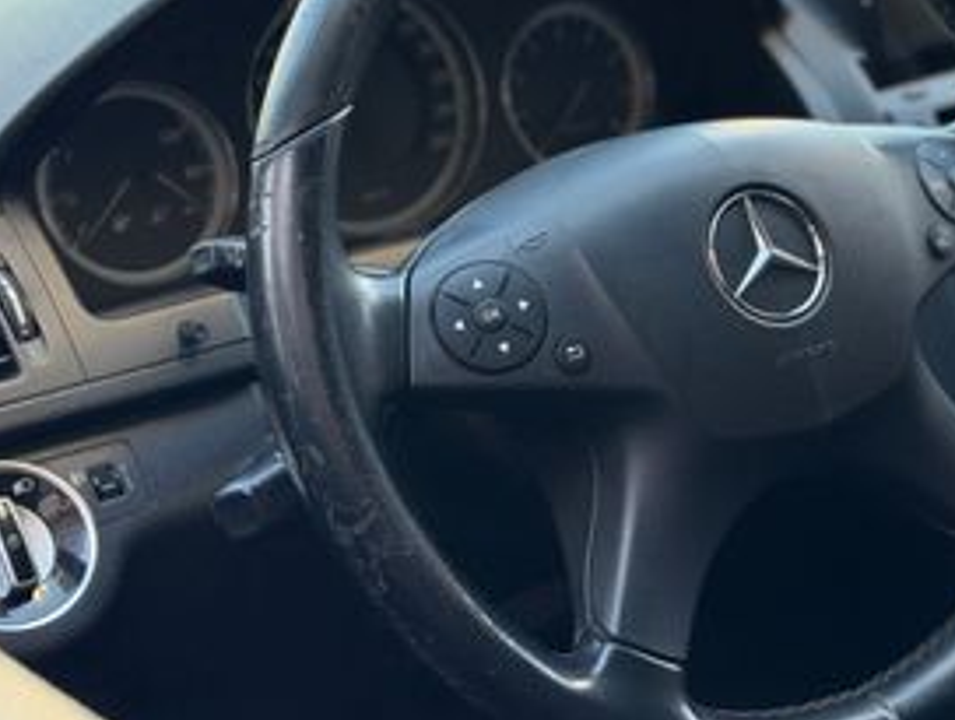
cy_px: 197
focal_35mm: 83
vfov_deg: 17.7
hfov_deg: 23.2
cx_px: 758
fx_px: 2294
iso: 160
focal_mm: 6.76
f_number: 1.78
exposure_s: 1/90
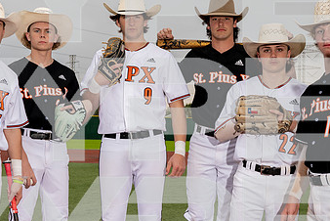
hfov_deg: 33.1
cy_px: 110
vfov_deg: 22.7
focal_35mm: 60
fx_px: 550
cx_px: 109
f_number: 5.6
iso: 320
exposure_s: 1/250
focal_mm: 35
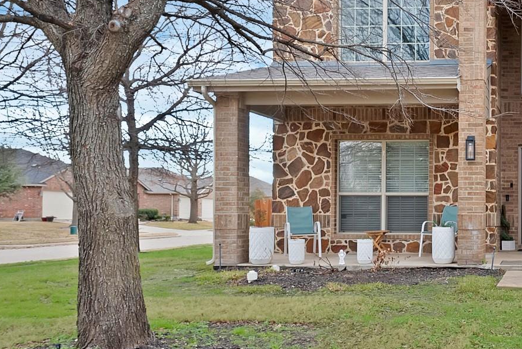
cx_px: 536
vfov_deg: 31.1
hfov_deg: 39.4
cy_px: 206
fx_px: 624
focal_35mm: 43
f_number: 9
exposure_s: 1/10
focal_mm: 19
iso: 640
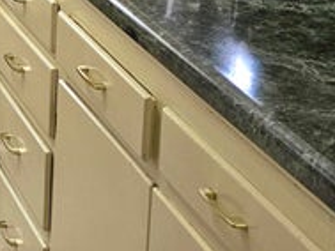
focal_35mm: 104
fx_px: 1007
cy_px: -171
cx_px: -370
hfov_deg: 14.8
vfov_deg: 13.1
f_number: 1.7
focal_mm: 6.3
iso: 200
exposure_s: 1/120
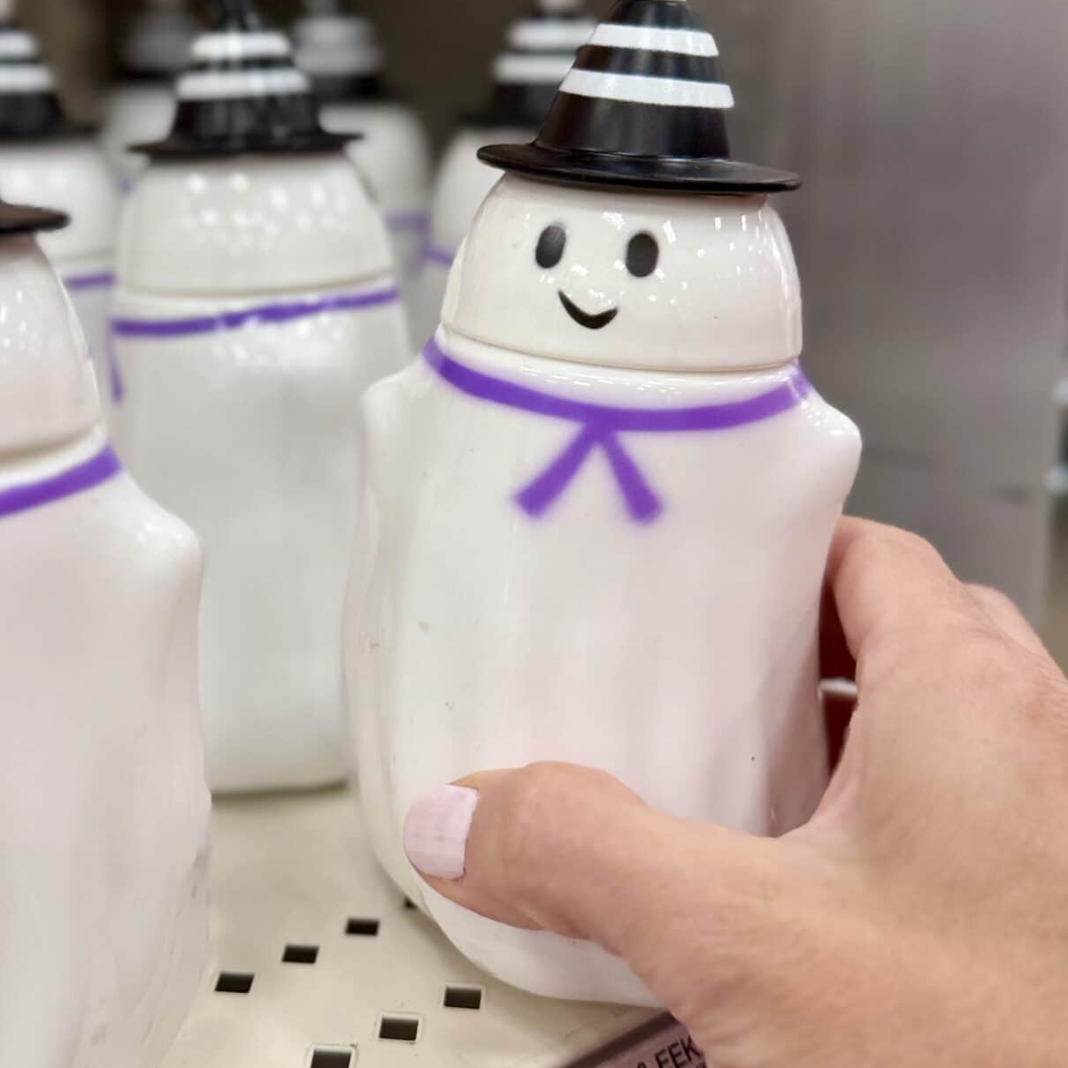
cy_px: 434
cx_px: 374
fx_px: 1571
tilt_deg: -15.1
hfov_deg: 37.2
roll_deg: +0.2
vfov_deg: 37.4
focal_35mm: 45
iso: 160
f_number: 1.78
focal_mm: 6.76
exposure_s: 1/121
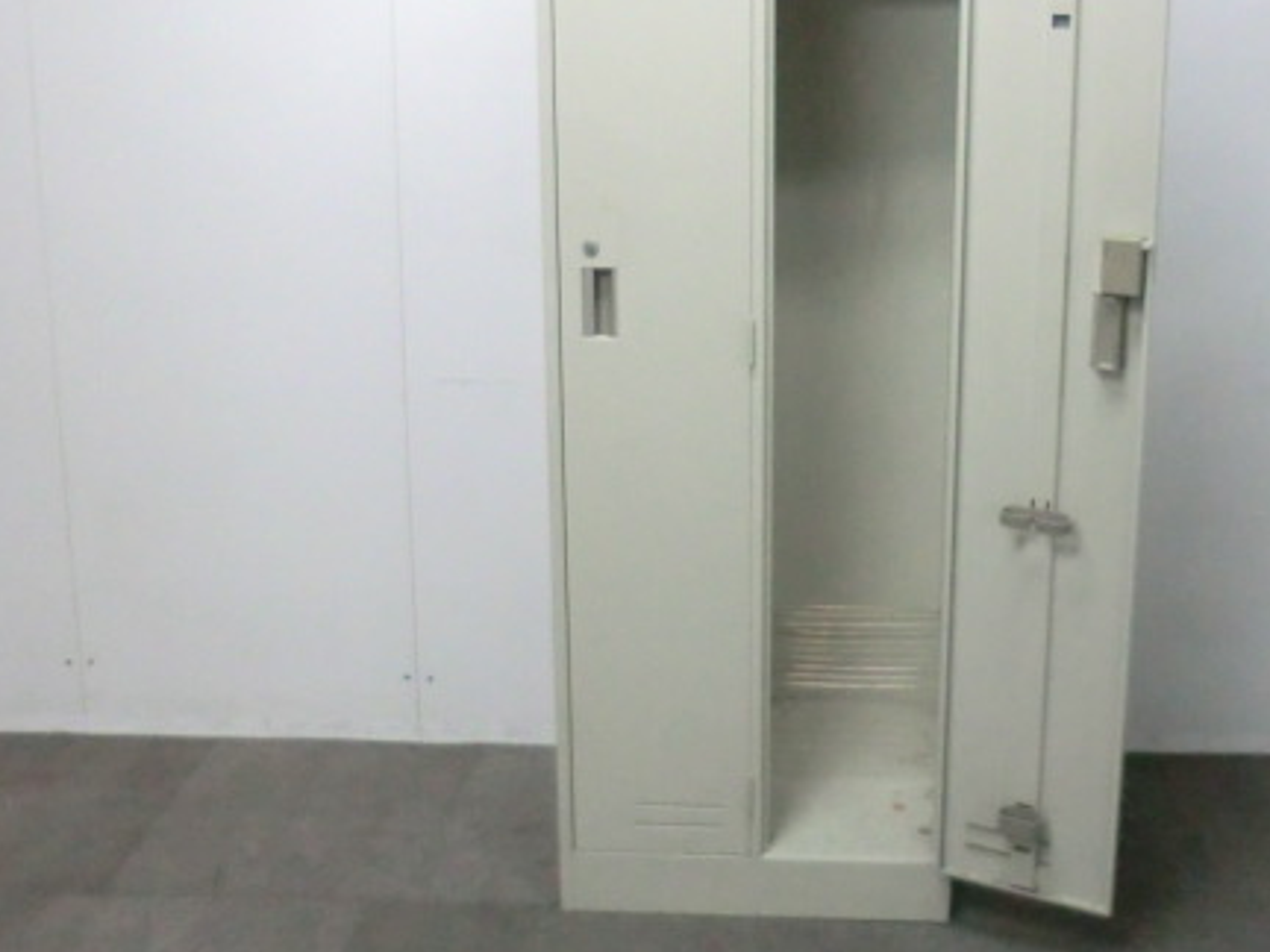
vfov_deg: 35.3
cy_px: 253
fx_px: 1468
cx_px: 823
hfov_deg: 46.2
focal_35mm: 40
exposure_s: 1/60
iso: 640
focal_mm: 4.9
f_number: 3.2
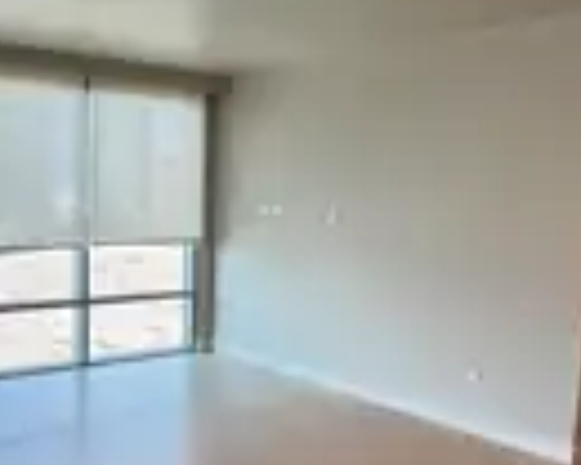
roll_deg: -1.1
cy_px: 317
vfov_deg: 35.3
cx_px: 197
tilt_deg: -10.4
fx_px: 722
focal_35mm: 42
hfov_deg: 43.3
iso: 40
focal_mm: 2.22
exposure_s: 1/152
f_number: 2.2
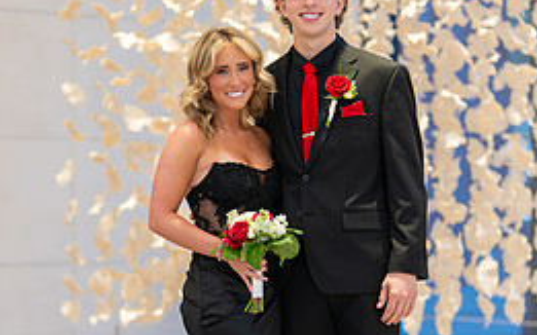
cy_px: 251
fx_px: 1990
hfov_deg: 15.4
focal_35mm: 136
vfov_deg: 9.6
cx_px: 300
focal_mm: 50
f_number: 1.2
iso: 1000
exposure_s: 1/640
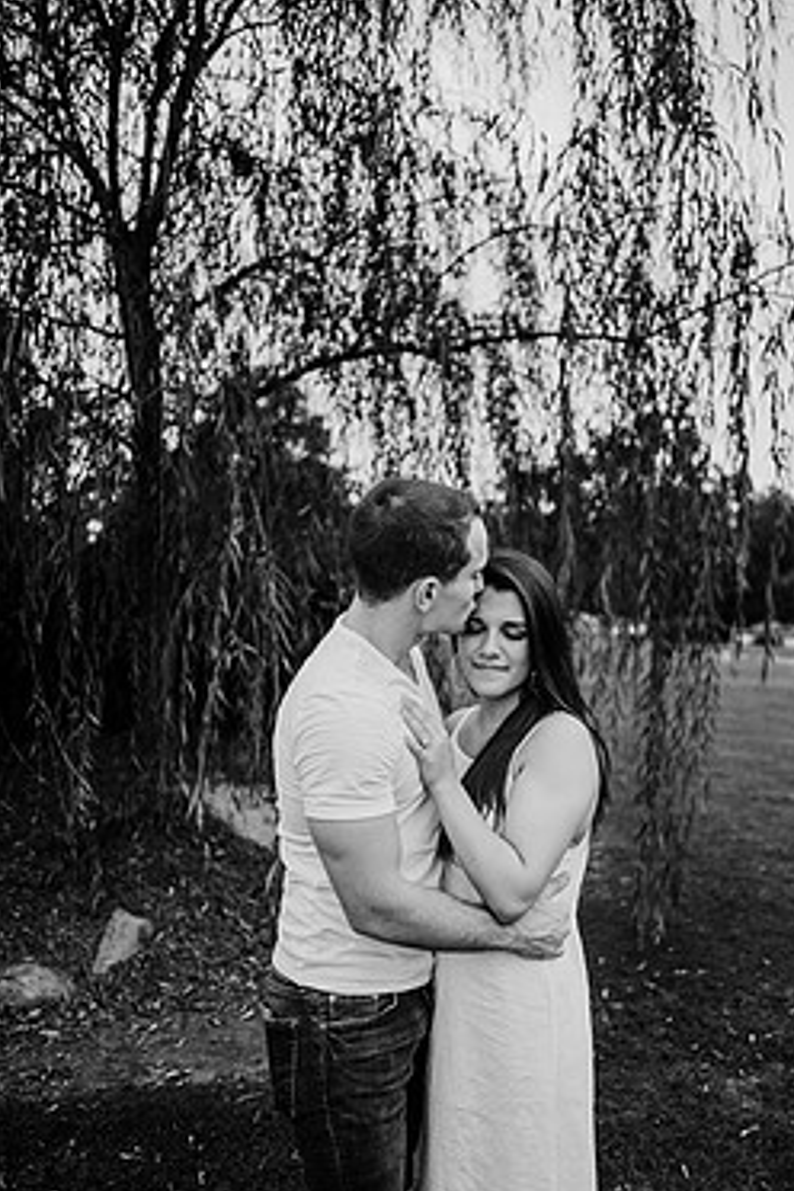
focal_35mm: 29
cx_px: 477
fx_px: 959
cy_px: 669
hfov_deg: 44.7
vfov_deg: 63.4
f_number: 2
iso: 320
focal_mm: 24
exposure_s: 1/500
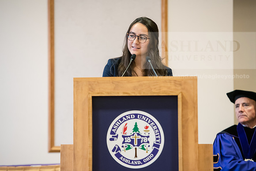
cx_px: 128
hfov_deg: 12.8
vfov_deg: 8.6
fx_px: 1138
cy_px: 86
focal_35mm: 160
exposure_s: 1/200
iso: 2500
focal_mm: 160
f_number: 3.5
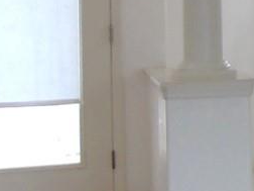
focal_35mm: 159
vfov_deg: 9.2
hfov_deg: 11.4
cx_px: 473
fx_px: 1167
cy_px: -53
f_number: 3.4
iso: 200
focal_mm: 4.4
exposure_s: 1/30
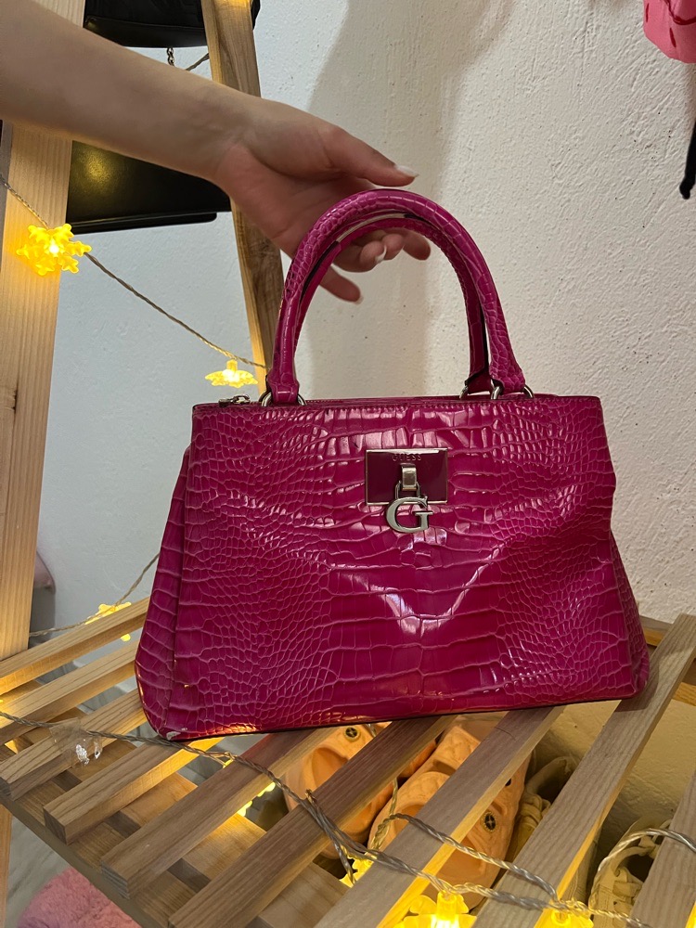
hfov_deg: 53.1
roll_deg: -1.1
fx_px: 697
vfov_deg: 67.3
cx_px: 348
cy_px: 464
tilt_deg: -12.7
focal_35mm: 26
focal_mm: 5.7
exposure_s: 1/60
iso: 500
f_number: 1.5
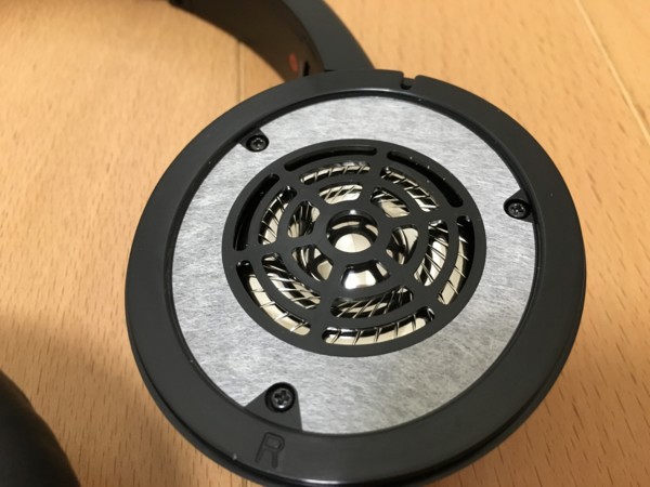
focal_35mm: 29
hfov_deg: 61.7
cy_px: 244
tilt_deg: -55.8
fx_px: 545
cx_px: 325
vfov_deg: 48.2
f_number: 2.2
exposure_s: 1/30
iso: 200
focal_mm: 4.15
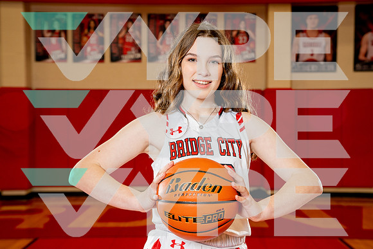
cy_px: 124
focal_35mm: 52
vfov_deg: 26.2
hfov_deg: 38.5
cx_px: 186
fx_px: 534
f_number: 4.5
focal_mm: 51
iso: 500
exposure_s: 1/250
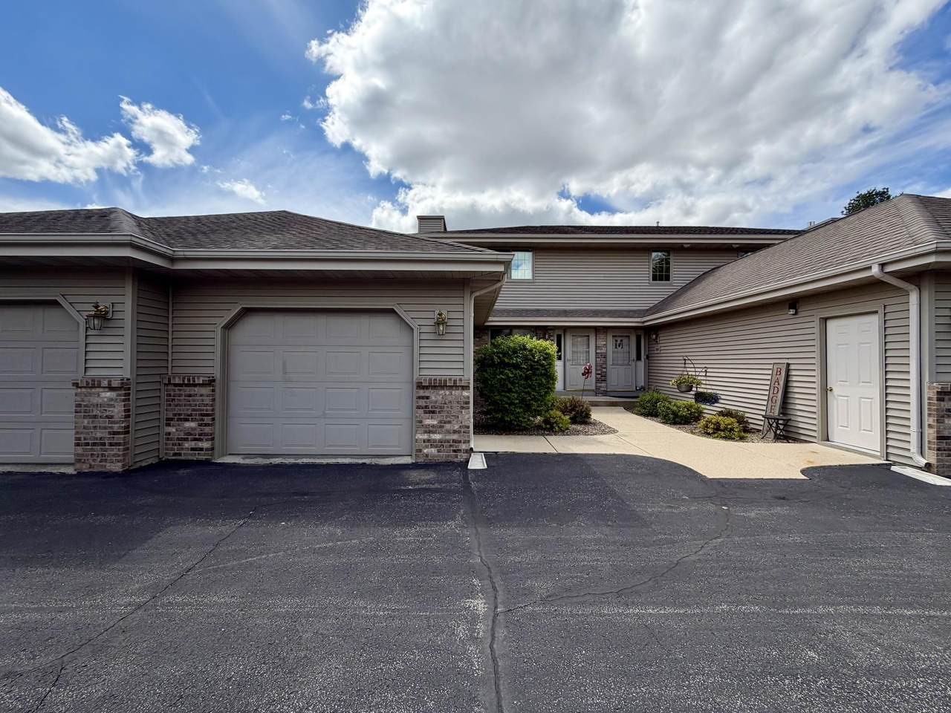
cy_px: 356
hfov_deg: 102.1
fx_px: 385
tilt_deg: +0.4
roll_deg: -0.2
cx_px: 476
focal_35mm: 14
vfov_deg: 85.7
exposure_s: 1/1017
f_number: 2.2
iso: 25
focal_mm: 2.22
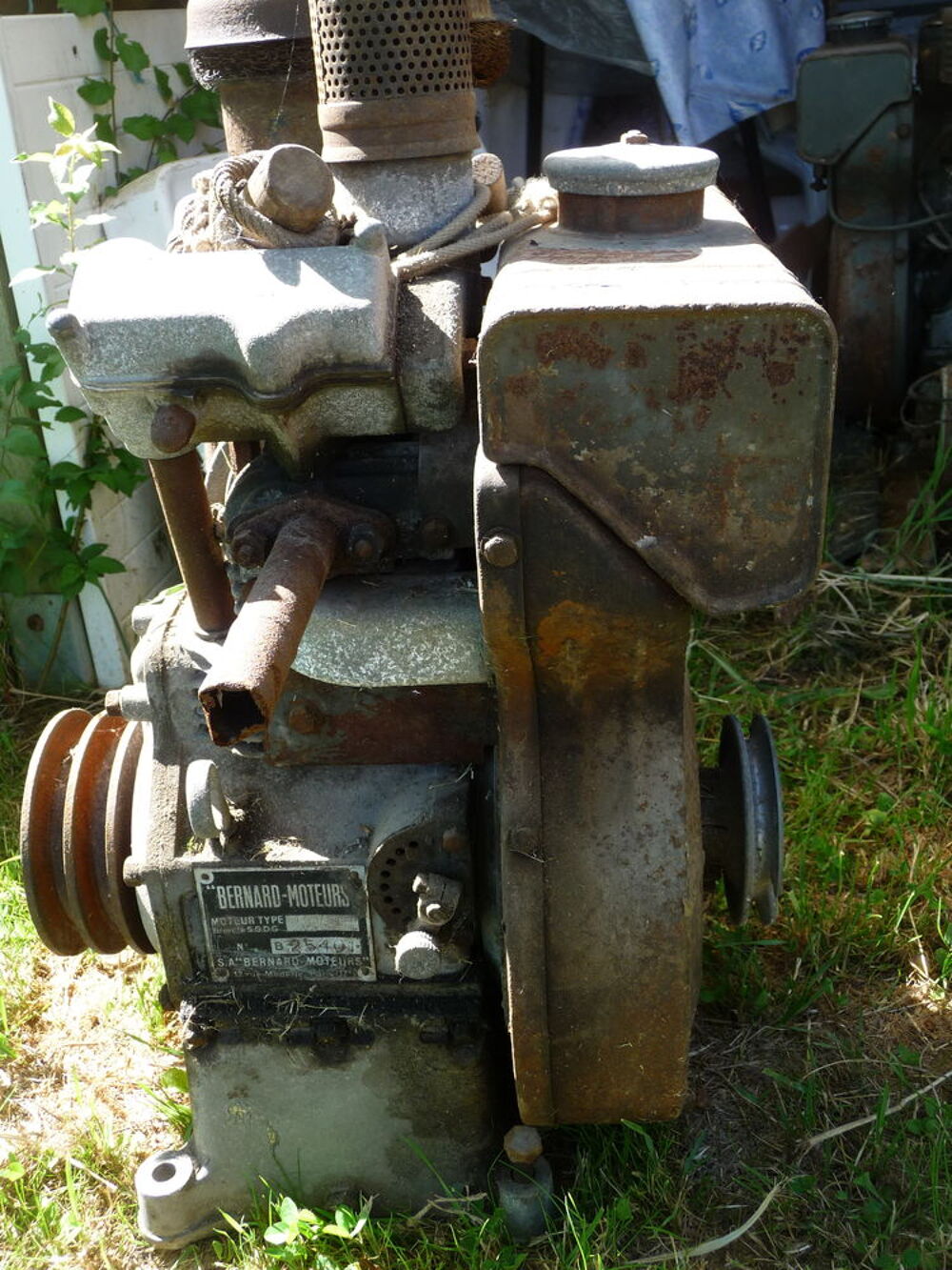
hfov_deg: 41.8
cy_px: 635
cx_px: 476
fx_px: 1247
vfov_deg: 54.0
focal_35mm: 34
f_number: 3.6
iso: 100
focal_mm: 5.6
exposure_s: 1/100
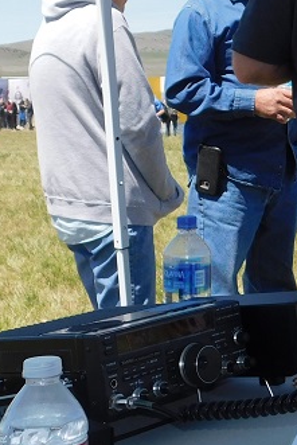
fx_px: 1075
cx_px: 321
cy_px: 78
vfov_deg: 23.0
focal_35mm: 87
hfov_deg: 15.3
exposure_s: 1/1000
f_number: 3.2
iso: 125
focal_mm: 5.3
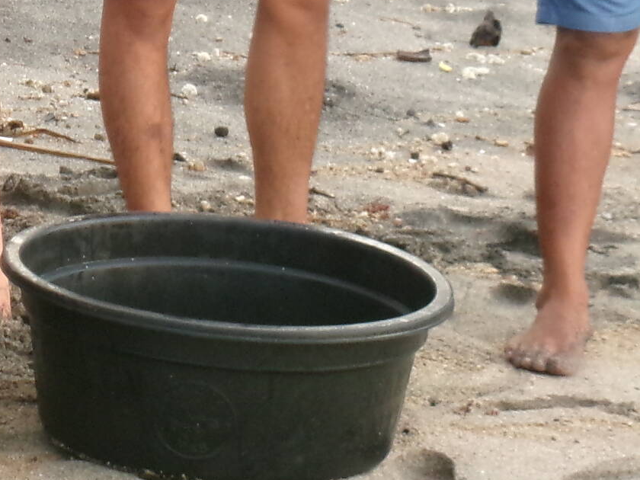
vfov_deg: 7.4
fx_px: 3661
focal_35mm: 198
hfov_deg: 9.8
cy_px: -195
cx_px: -143
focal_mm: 11.5
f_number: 5.2
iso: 317
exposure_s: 1/60
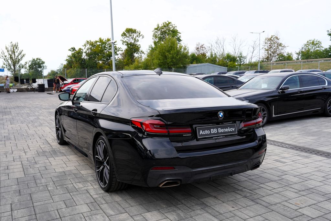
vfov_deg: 42.3
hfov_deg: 60.3
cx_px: 166
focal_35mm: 31
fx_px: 285
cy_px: 110
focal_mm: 31
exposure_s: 1/200
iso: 100
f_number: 6.3
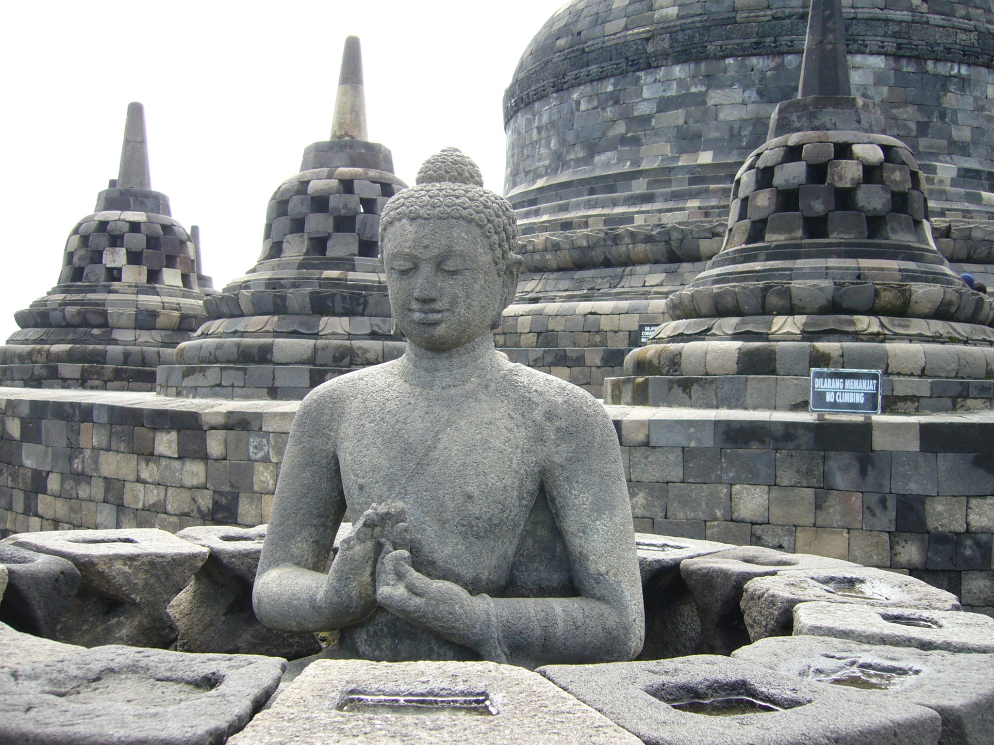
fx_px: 1005
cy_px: 372
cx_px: 497
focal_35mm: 35
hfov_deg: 52.6
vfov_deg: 40.7
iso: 80
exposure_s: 1/200
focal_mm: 5.8
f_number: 2.8
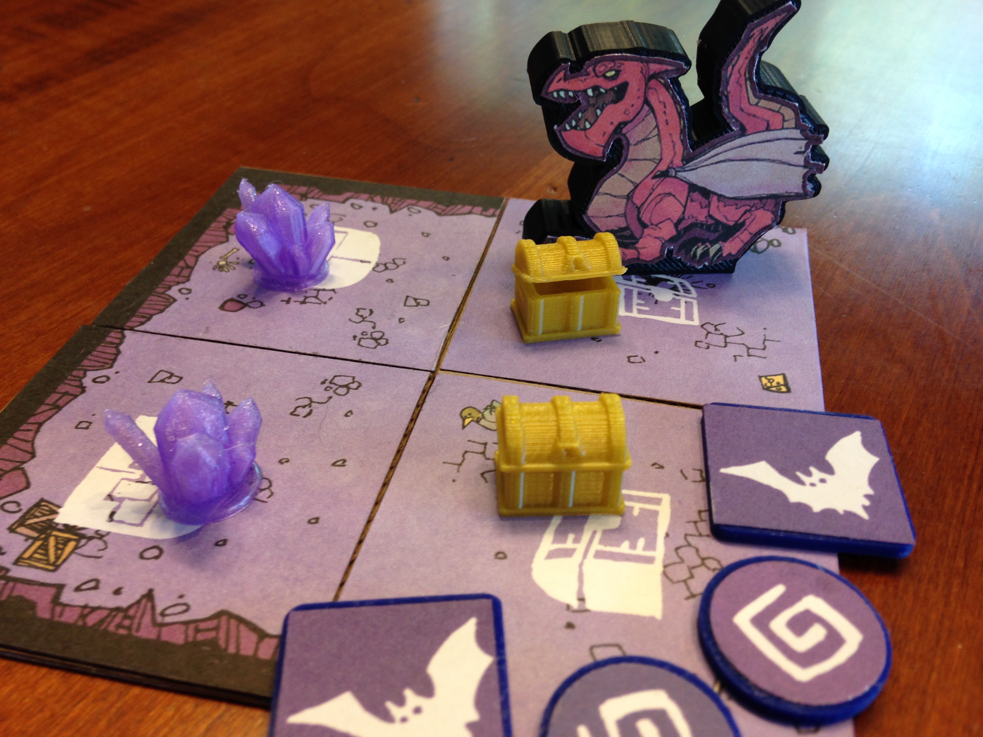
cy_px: 368
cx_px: 492
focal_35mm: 33
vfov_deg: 42.9
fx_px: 937
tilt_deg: -37.0
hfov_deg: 55.4
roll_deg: +0.8
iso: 50
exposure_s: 1/20
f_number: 2.4
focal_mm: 4.12
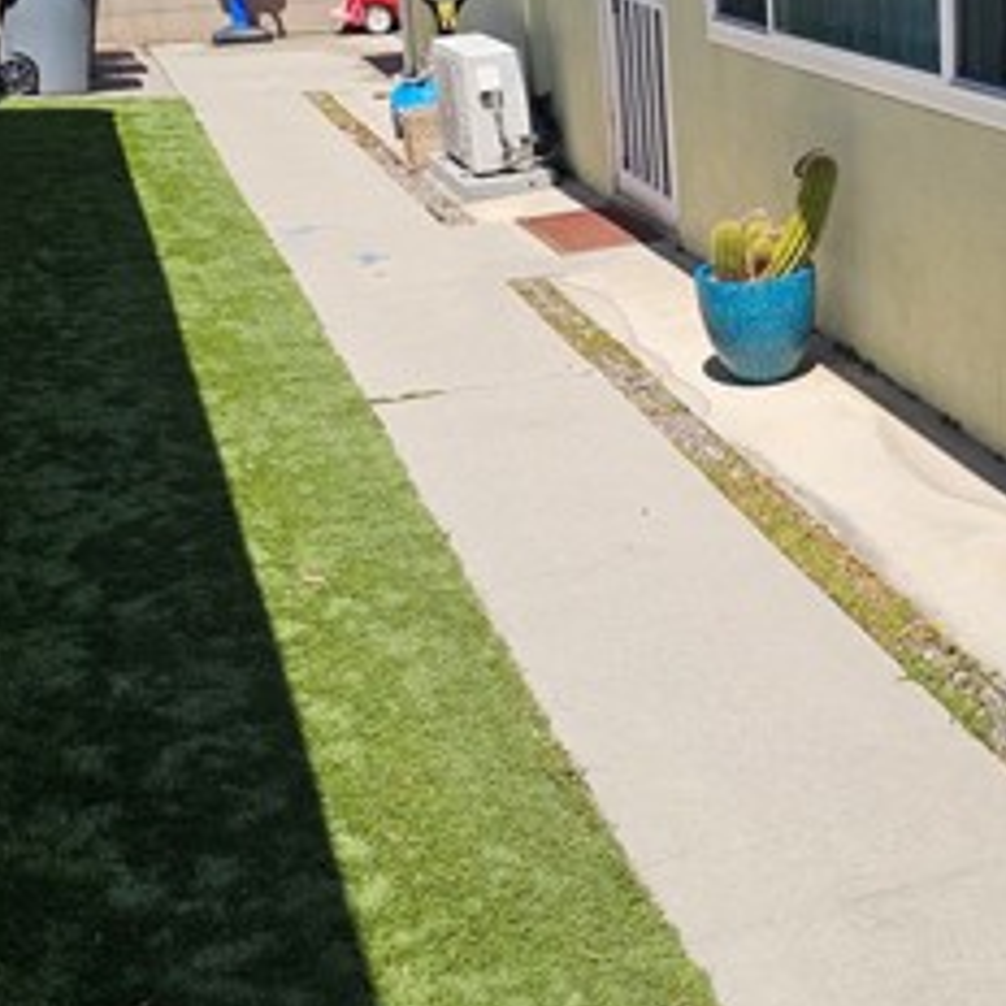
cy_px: 195
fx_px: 1841
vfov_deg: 29.8
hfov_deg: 30.1
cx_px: 737
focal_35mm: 56
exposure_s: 1/767
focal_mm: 6.3
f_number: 1.7
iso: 10
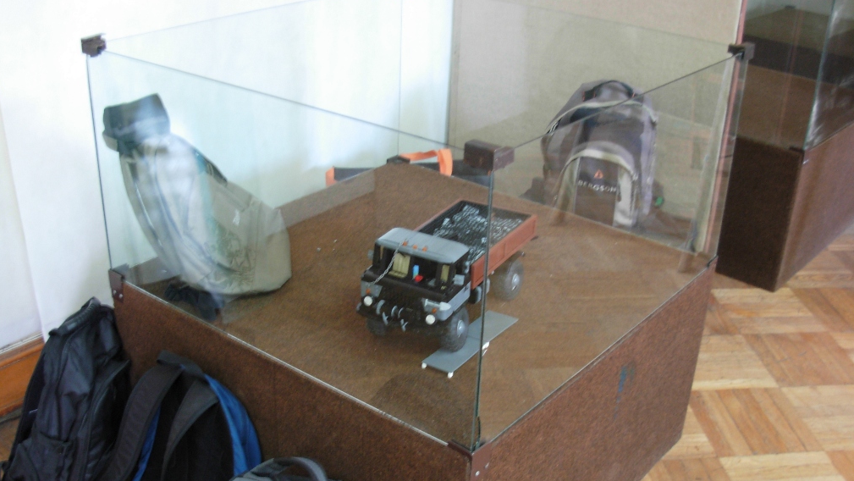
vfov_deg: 28.3
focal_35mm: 42
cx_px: 426
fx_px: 951
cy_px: 290
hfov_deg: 48.3
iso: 145
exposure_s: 1/4
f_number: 2.9
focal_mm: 6.3
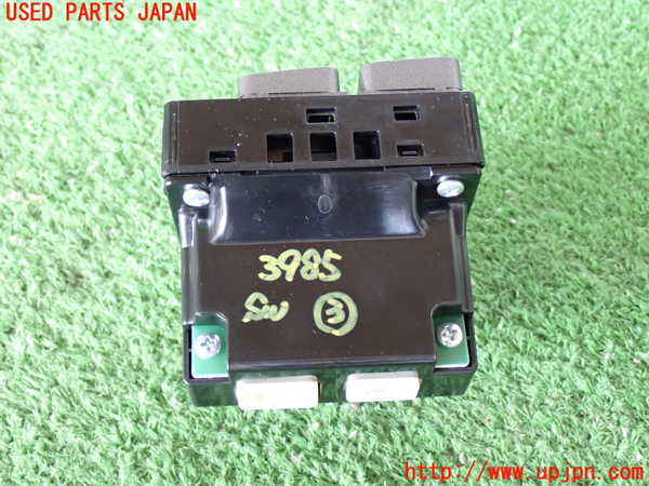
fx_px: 937
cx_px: 324
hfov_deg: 38.2
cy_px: 243
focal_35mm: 50
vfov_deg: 29.1
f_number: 3.2
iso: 800
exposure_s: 1/30
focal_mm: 9.01
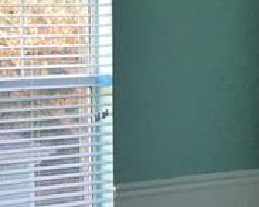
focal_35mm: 119
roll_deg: +1.3
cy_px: 179
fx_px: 911
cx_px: 55
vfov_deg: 12.9
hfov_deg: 16.1
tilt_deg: -9.1
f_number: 2.2
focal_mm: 4.15
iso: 25
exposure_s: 1/40
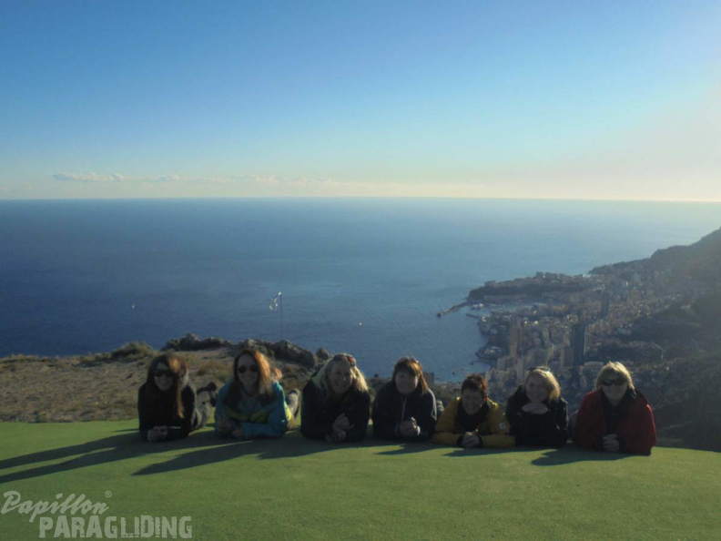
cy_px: 270
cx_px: 360
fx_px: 604
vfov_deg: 48.2
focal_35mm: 29
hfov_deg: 61.7
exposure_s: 1/125
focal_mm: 5.3
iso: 100
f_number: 11.8
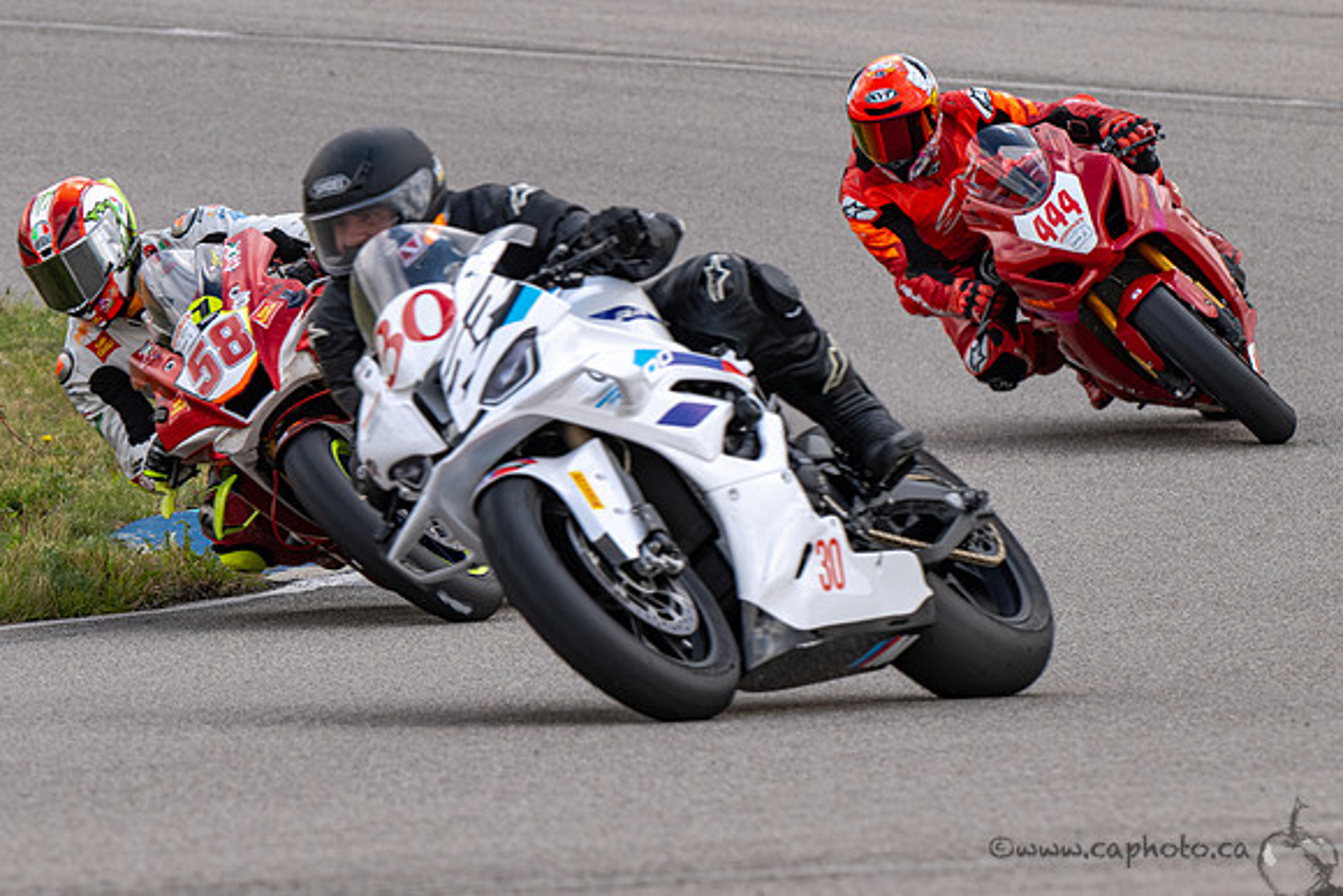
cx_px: 458
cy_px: 310
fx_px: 17000
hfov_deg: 4.5
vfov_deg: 3.0
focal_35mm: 456
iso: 560
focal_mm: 310
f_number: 9
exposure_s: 1/800
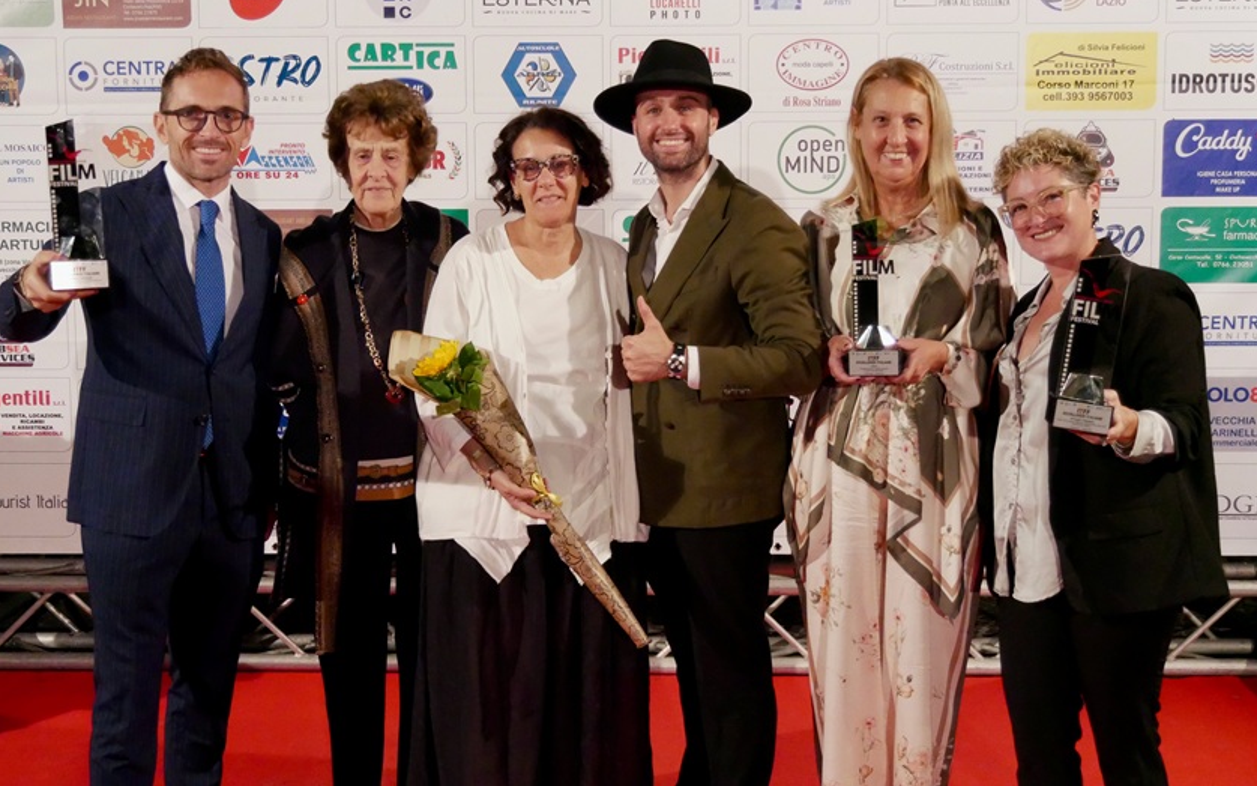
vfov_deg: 23.1
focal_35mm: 56
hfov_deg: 36.3
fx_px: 1918
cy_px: 377
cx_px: 623
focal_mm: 26
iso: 4000
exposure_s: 1/160
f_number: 4.2
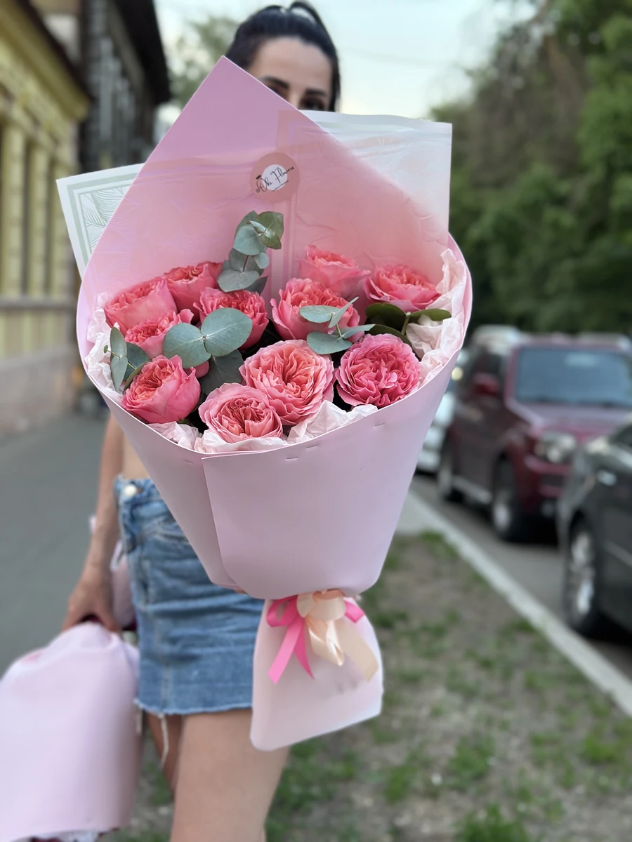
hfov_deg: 30.3
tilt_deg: -6.4
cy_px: 421
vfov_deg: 39.7
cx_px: 316
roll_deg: -2.8
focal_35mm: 48
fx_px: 1168
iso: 200
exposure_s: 1/100
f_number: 1.78
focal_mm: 6.86
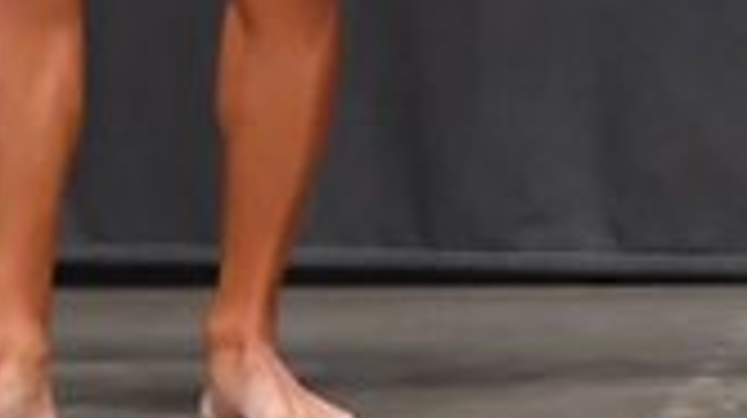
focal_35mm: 988
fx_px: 19551
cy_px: -440
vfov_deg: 1.2
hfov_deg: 2.2
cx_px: 1712
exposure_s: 1/400
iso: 5000
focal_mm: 135
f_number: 5.6
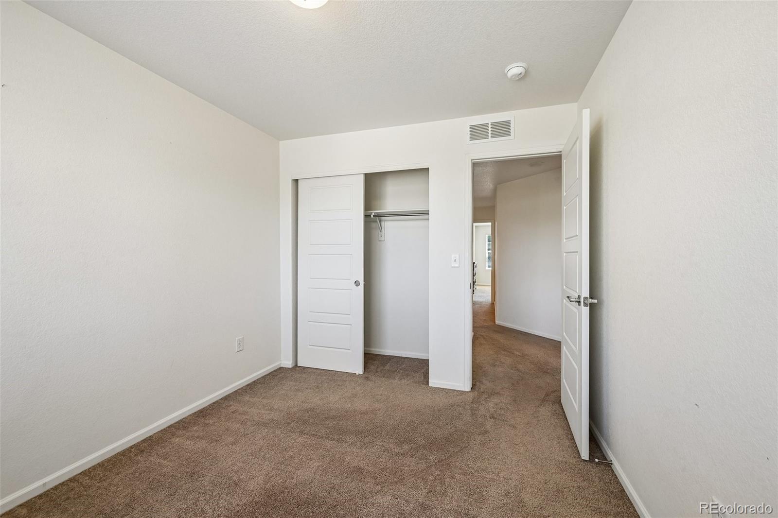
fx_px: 302
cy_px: 259
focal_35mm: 14
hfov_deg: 104.3
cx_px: 389
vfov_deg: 81.2
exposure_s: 1/25
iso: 400
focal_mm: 14
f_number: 10
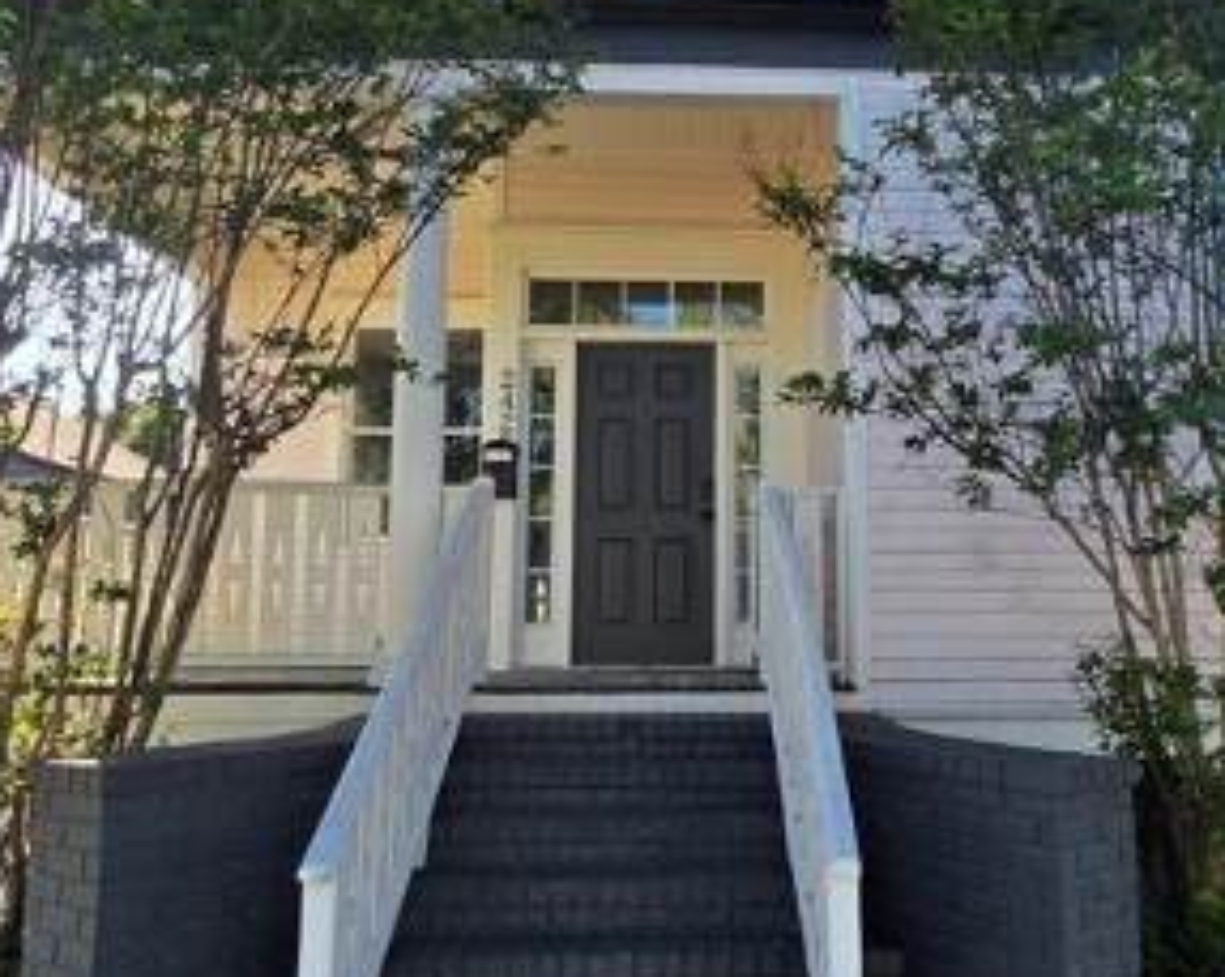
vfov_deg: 43.2
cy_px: 418
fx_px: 1231
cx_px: 734
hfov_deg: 52.5
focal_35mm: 34
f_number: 1.9
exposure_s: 1/714
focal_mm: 2.2
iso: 40
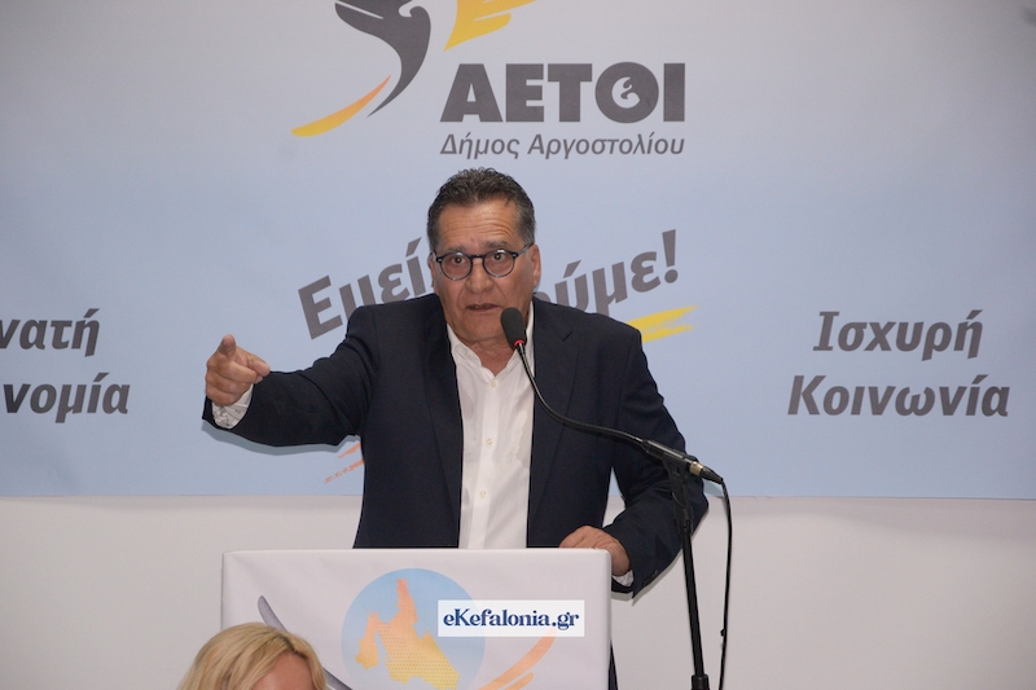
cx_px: 518
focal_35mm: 157
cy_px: 345
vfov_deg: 8.7
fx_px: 4517
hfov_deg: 13.1
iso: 1600
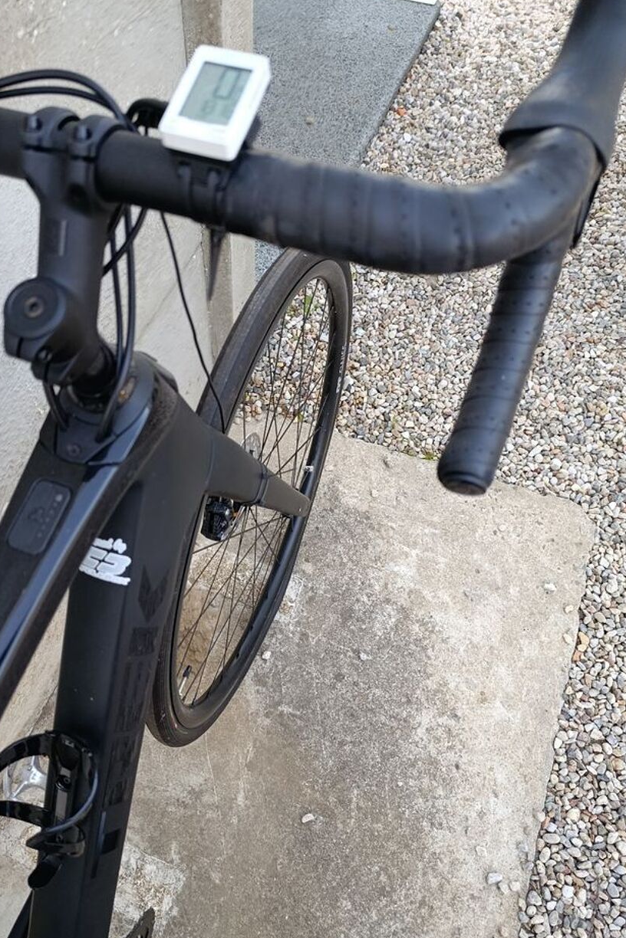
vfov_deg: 69.4
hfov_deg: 49.3
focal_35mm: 26
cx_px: 253
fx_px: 678
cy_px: 477
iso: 506
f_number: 1.65
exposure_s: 1/100
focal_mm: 6.11
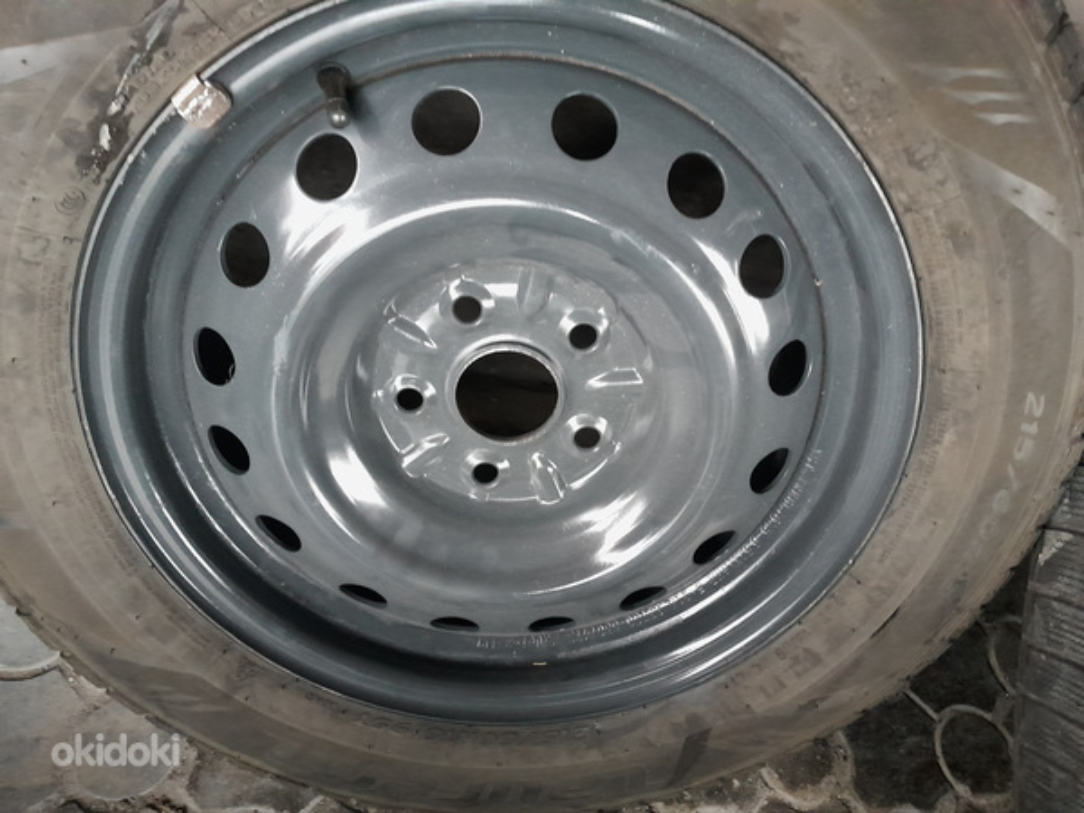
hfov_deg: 67.3
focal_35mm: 26
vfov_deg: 53.1
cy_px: 406
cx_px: 542
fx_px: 814
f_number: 1.8
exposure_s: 1/17
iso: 640
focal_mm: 4
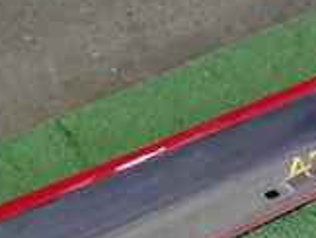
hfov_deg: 17.6
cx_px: 244
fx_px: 1015
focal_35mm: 111
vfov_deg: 13.2
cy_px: 226
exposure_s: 1/30
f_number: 2.3
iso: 250
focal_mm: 5.4
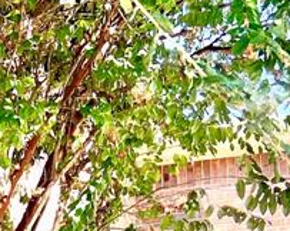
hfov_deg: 14.3
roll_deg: -1.9
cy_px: 459
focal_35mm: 128
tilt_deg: +7.6
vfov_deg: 11.0
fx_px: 1098
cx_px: -114
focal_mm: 5.7
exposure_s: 1/358
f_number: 1.5
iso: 50
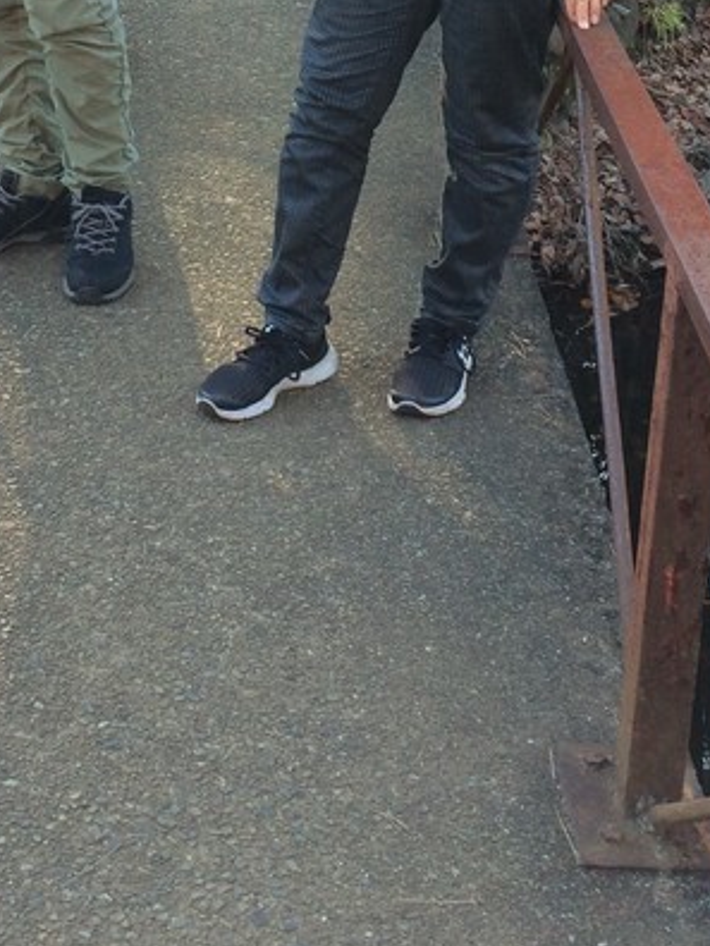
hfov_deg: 19.6
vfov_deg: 24.2
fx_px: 2051
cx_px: 311
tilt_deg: -15.1
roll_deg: -1.3
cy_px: -103
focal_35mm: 75
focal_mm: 4.15
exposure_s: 1/120
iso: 50
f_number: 2.2
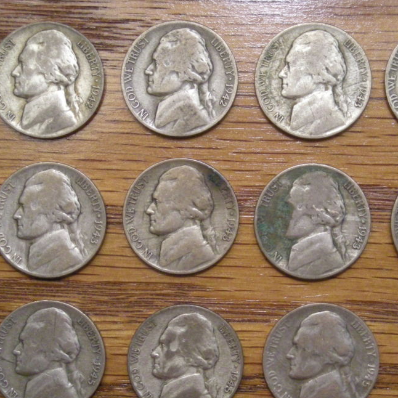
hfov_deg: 16.7
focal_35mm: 104
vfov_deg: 16.7
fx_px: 1353
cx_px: 246
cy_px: 224
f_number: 3.9
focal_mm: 12.3
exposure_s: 1/30.8
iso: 400
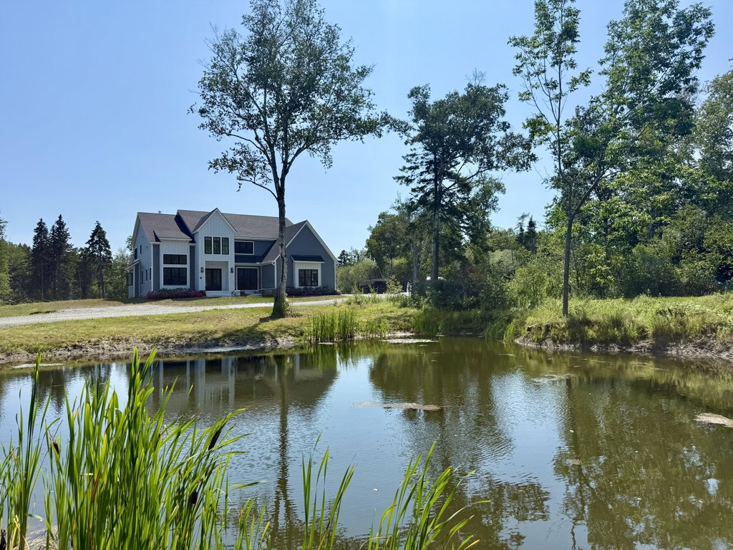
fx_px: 508
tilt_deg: +3.0
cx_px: 366
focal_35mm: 24
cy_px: 275
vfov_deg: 56.8
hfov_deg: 71.6
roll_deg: +0.6
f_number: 1.78
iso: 80
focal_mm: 6.76
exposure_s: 1/6711
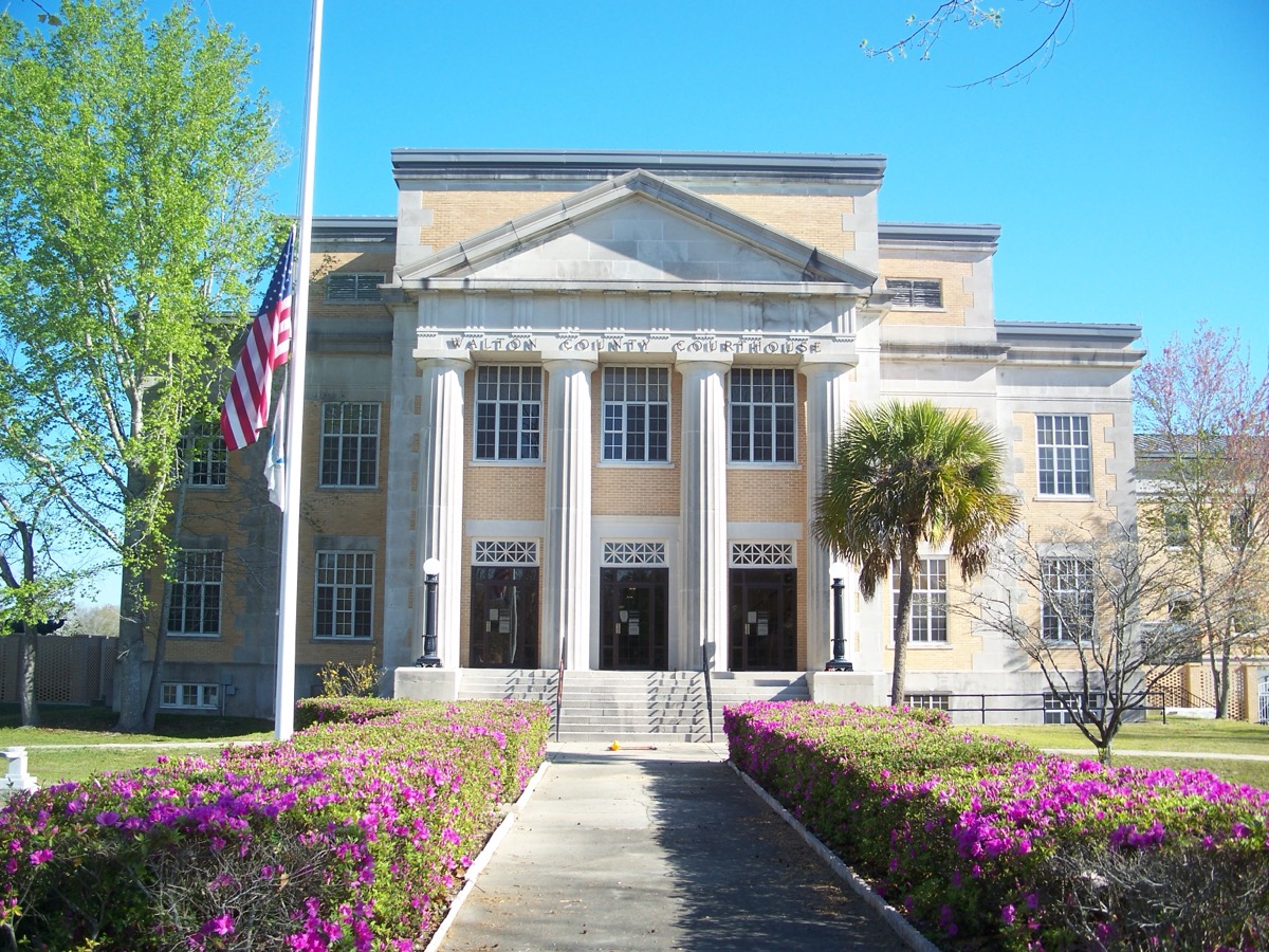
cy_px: 476
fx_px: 1356
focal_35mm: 37
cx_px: 634
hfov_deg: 50.1
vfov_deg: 38.7
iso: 64
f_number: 2.8
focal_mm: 7.8
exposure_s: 1/400
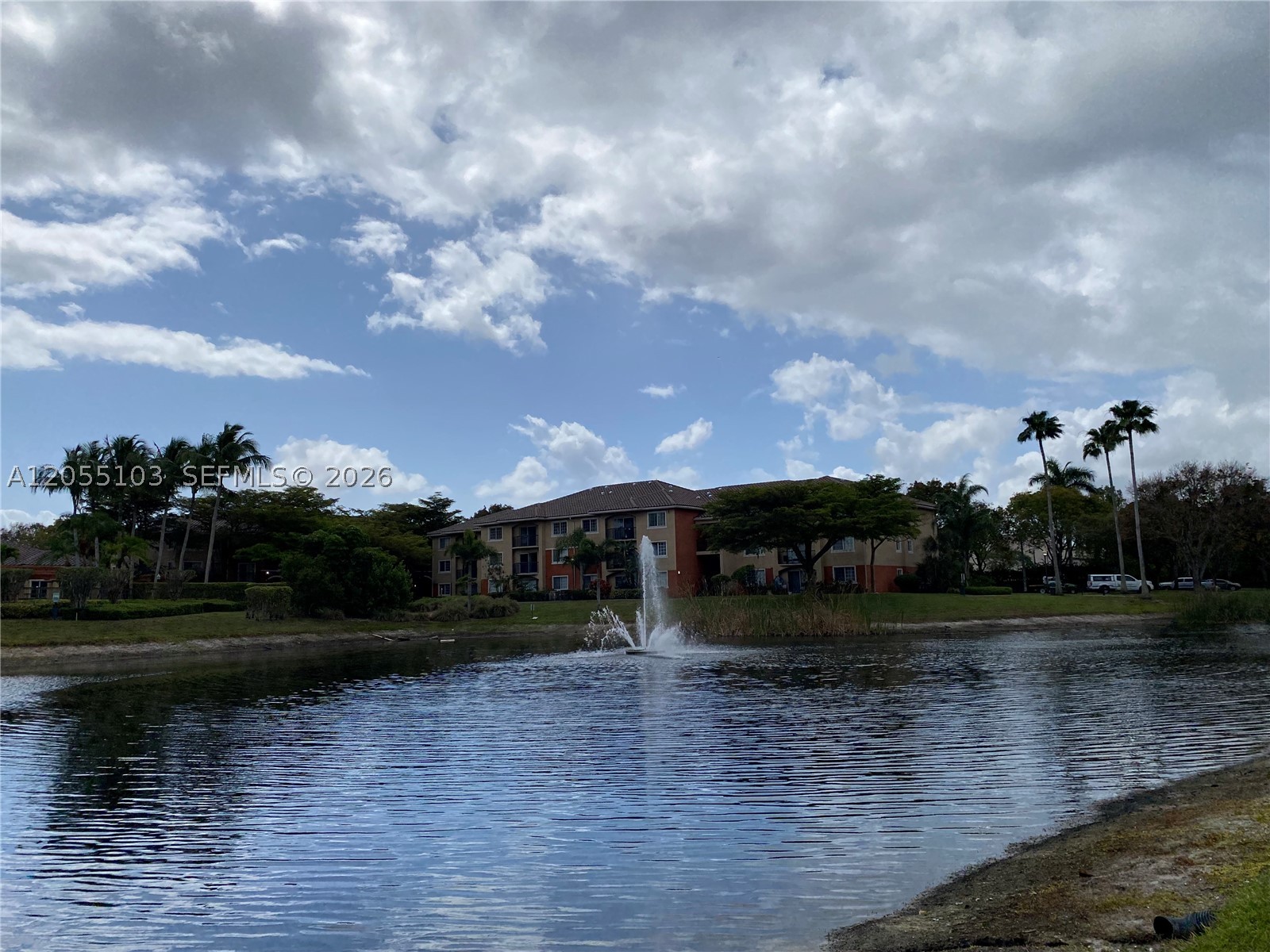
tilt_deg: +7.1
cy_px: 476
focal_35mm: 26
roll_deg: +1.4
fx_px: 954
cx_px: 635
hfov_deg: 67.3
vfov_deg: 53.1
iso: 32
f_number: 1.8
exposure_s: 1/8850
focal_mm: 4.25
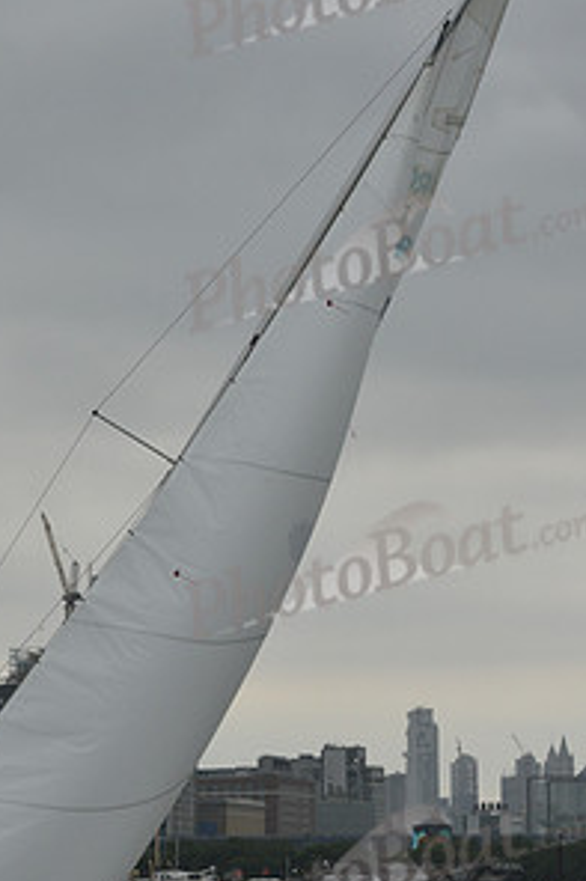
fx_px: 4889
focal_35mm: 200
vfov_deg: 10.3
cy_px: 452
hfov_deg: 6.8
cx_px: 31
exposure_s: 1/1000
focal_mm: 102
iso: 320
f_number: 5.6
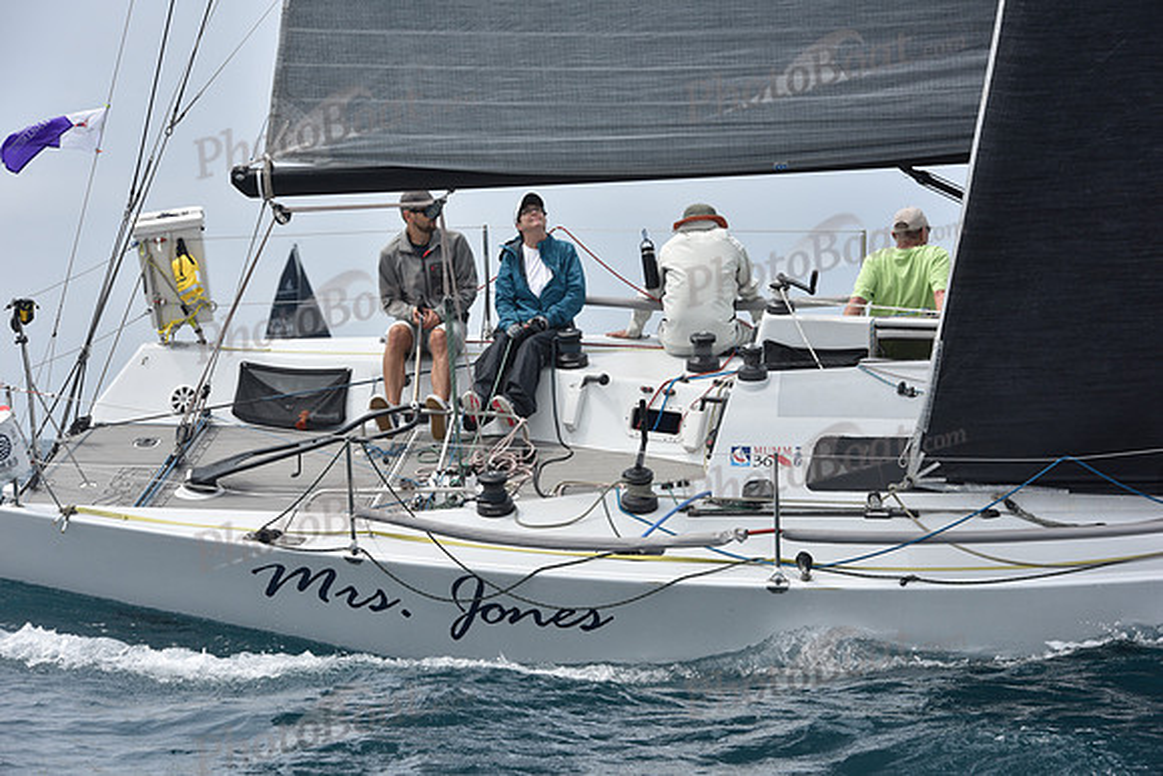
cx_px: 582
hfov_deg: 15.2
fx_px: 4362
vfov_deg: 10.2
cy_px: 388
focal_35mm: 135
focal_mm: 135
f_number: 9
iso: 250
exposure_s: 1/800
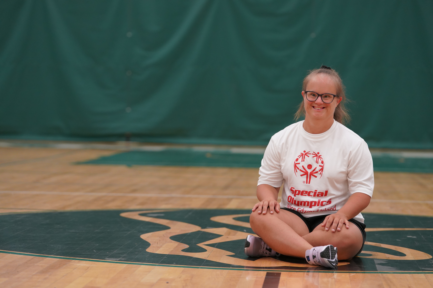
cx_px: 216
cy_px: 144
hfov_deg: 16.5
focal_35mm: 124
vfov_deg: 11.1
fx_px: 1491
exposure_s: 1/500
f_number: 4
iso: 3200
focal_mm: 124
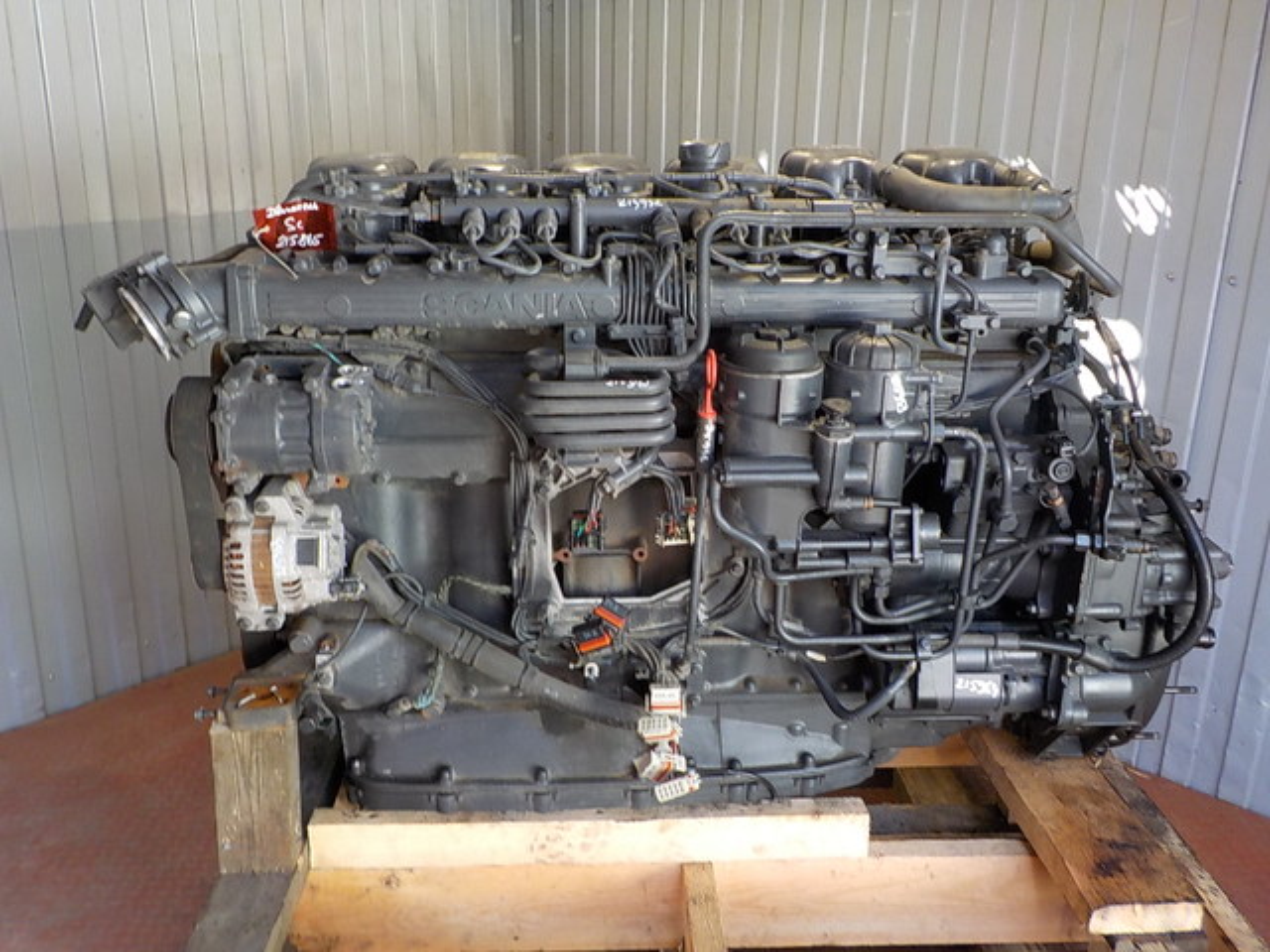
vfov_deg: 46.8
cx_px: 635
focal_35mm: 30
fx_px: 1101
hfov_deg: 60.0
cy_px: 476
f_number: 3.3
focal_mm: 4.1
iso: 140
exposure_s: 1/30
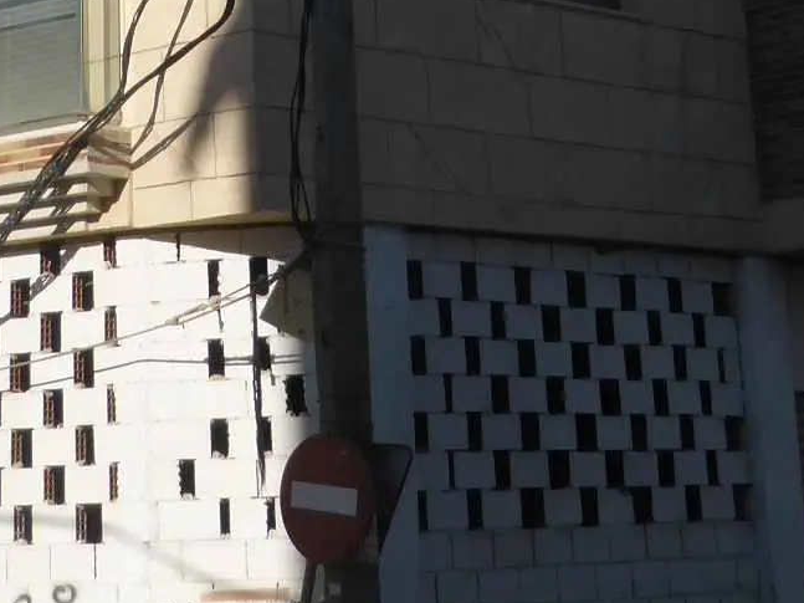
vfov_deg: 14.8
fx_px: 2206
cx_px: 206
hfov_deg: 20.5
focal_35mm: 95
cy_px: -206
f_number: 3.3
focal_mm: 4.3
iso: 100
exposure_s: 1/2000
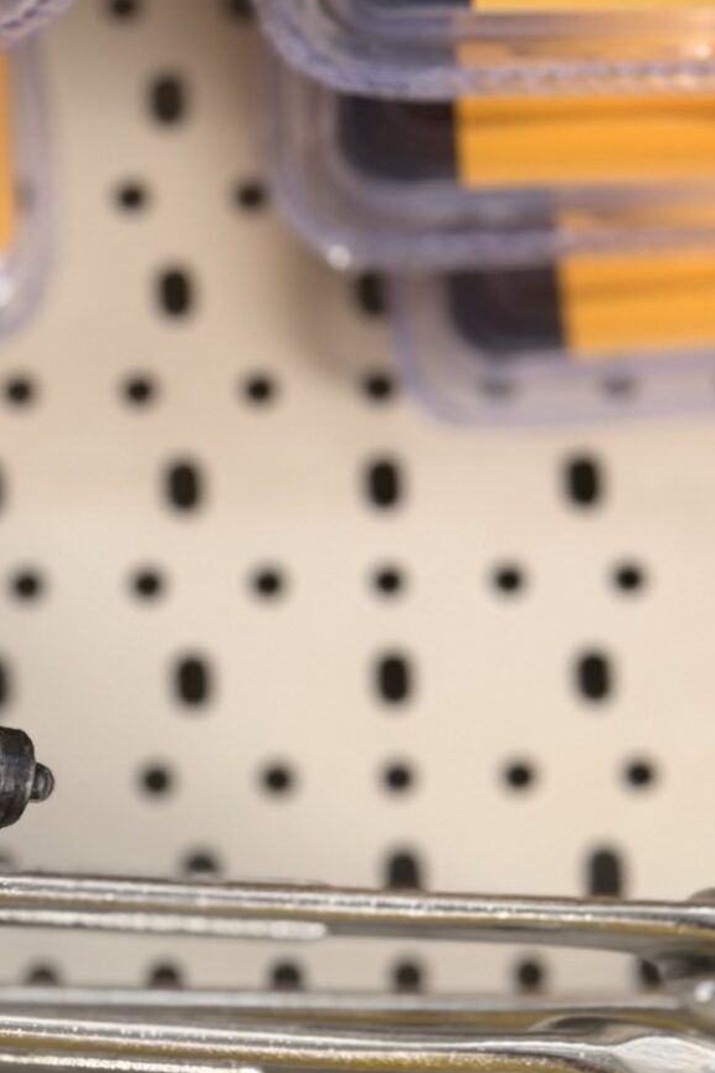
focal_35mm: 148
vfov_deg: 13.6
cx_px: -418
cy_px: 1196
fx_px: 4409
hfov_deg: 9.0
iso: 64
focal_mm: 6.76
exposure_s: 1/50
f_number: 1.78
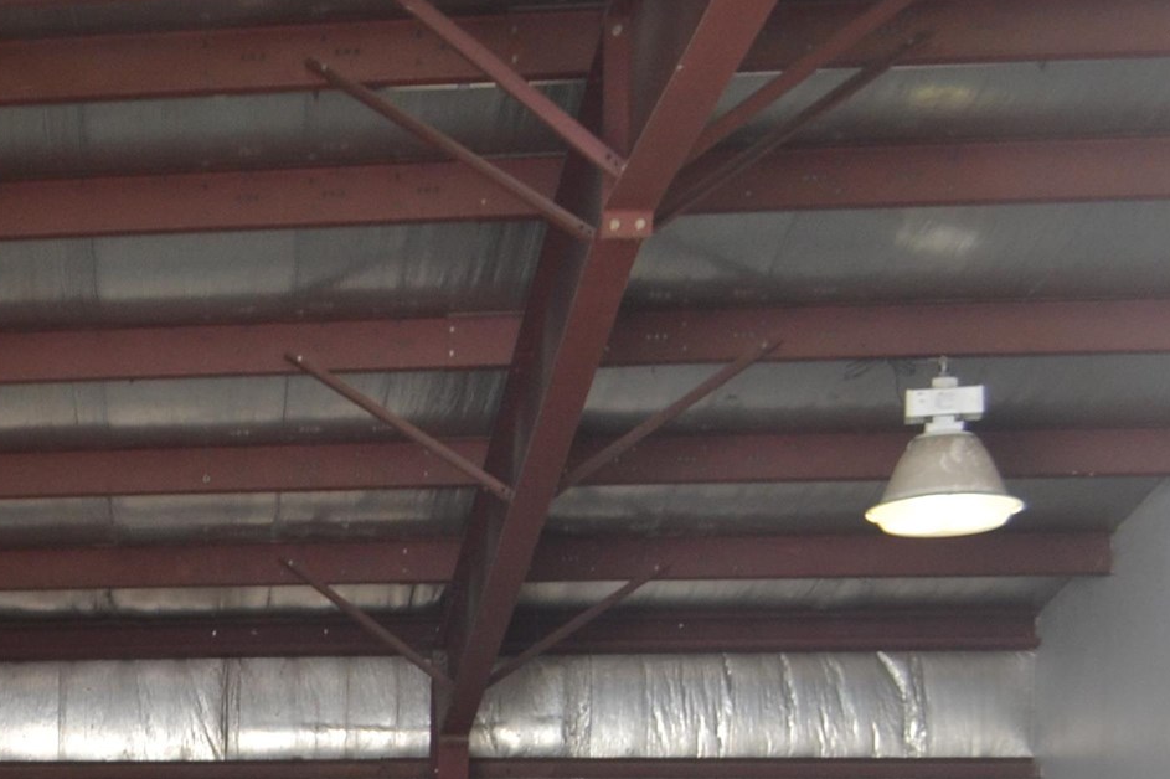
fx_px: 2859
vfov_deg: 14.5
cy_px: 1161
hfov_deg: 20.1
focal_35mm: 88
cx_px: -553
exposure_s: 1/100
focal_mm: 18
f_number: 5
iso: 400
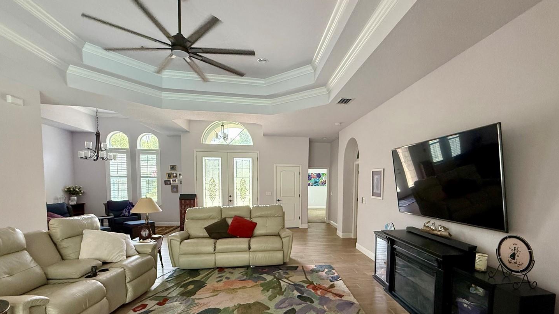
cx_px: 308
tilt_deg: -3.6
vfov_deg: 62.8
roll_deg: -0.5
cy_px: 200
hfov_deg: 95.6
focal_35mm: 17
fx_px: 252
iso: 400
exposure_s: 1/120
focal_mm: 2.22
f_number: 2.2
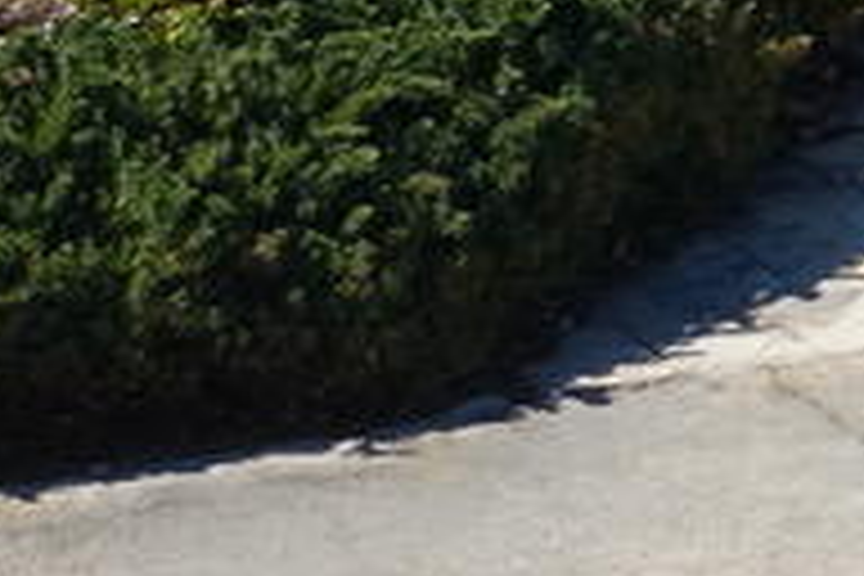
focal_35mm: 160
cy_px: -659
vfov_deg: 8.1
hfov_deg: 11.6
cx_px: 1692
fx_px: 3840
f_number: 5.6
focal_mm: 8.8
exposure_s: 1/500
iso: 125
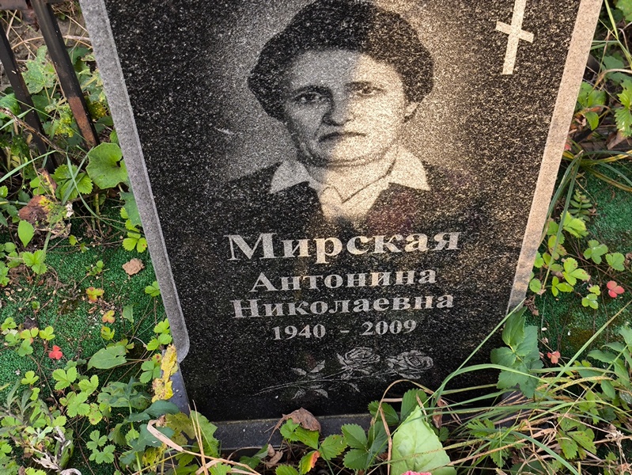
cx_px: 316
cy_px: 238
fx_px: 913
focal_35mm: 50
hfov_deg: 38.2
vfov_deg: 29.1
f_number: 1.7
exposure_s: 1/100
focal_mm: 4.71
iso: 100
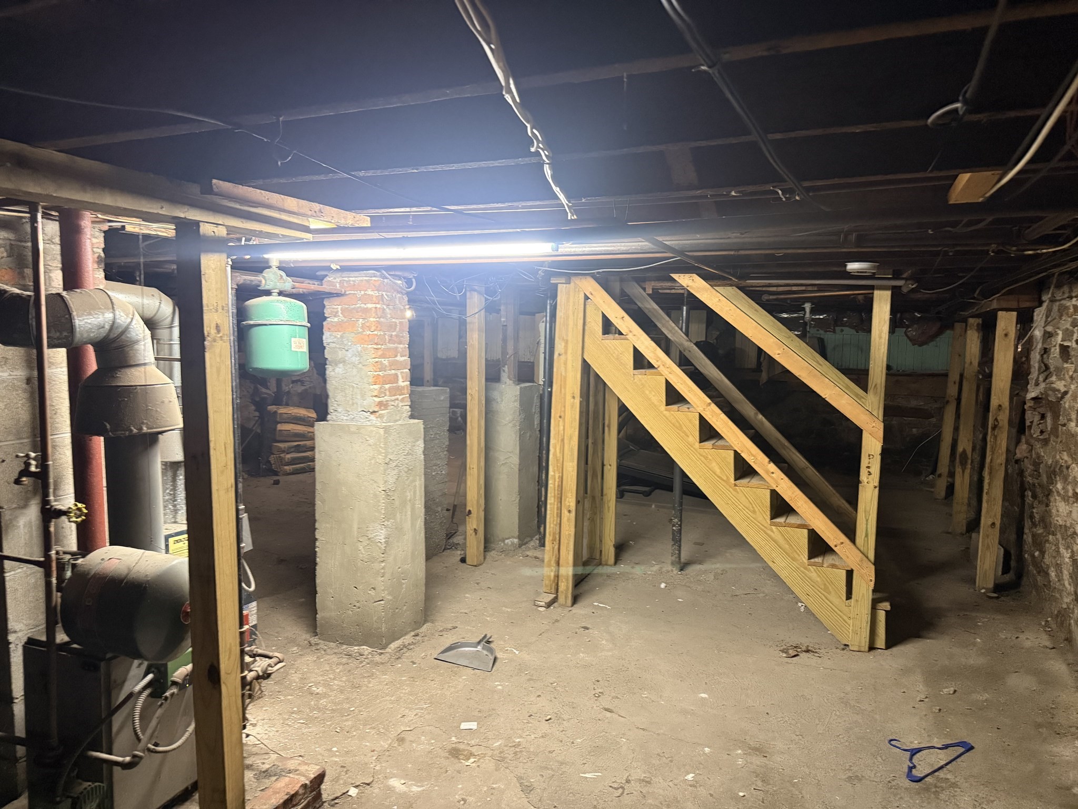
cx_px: 539
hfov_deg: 71.6
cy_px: 404
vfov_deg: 56.8
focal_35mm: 24
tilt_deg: -5.4
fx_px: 747
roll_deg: -2.3
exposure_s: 1/60
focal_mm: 6.76
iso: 800
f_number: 1.78
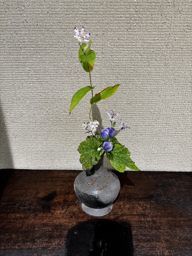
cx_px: 96
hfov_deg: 53.1
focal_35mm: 26
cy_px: 128
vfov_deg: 67.3
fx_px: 192
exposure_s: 1/59
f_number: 1.6
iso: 320
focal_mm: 5.96
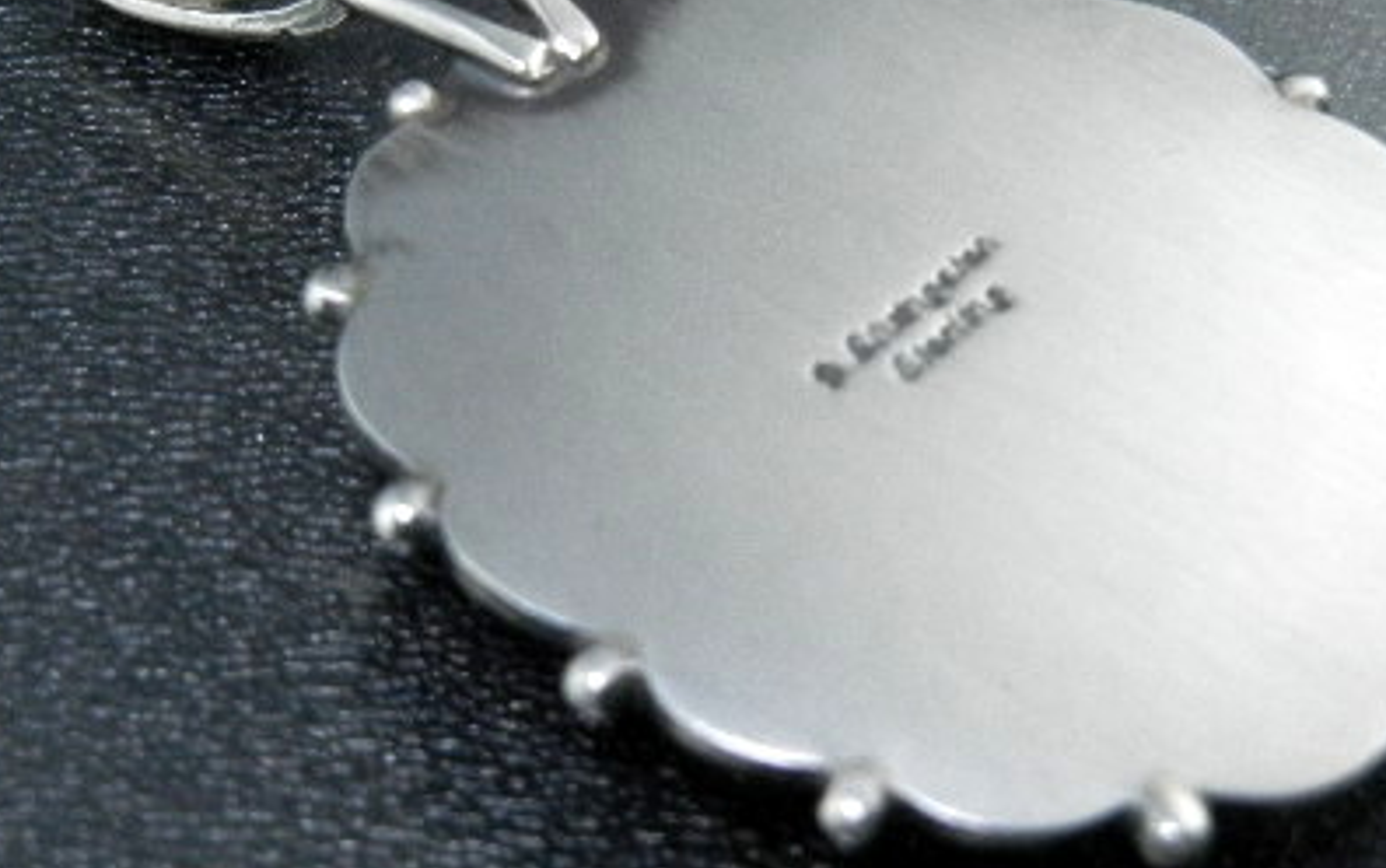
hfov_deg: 23.3
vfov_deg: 14.7
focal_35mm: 89
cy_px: 252
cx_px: 732
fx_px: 3364
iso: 800
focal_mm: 9.3
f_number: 7.8
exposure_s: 1/30
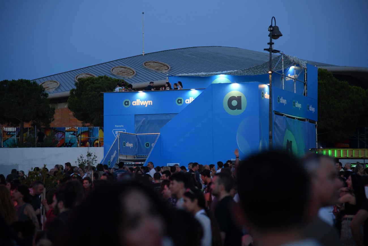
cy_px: 123
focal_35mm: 110
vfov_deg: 12.5
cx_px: 184
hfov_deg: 18.6
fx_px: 1124
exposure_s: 1/200
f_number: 4
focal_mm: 110
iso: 800
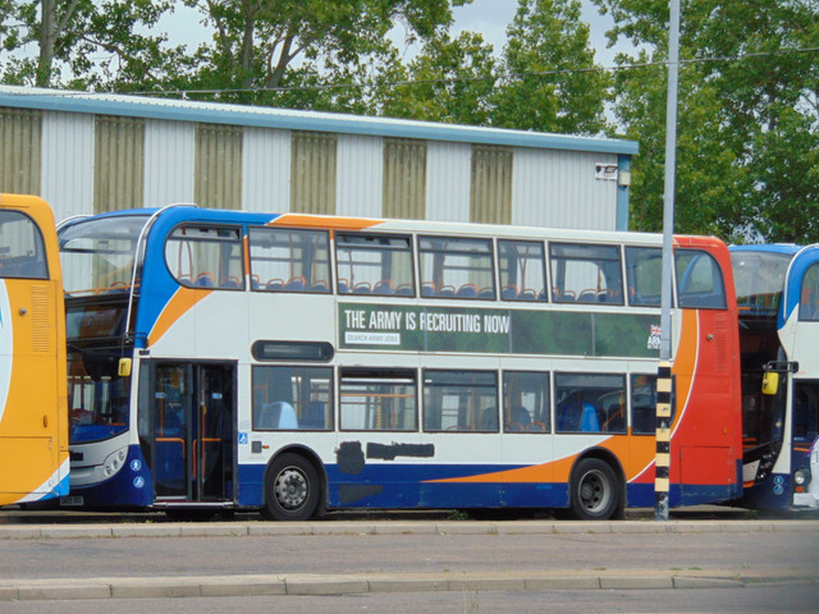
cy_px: 307
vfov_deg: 9.1
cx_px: 410
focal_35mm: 164
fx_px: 3880
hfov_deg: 12.0
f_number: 4
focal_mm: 29.5
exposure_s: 1/800
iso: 200
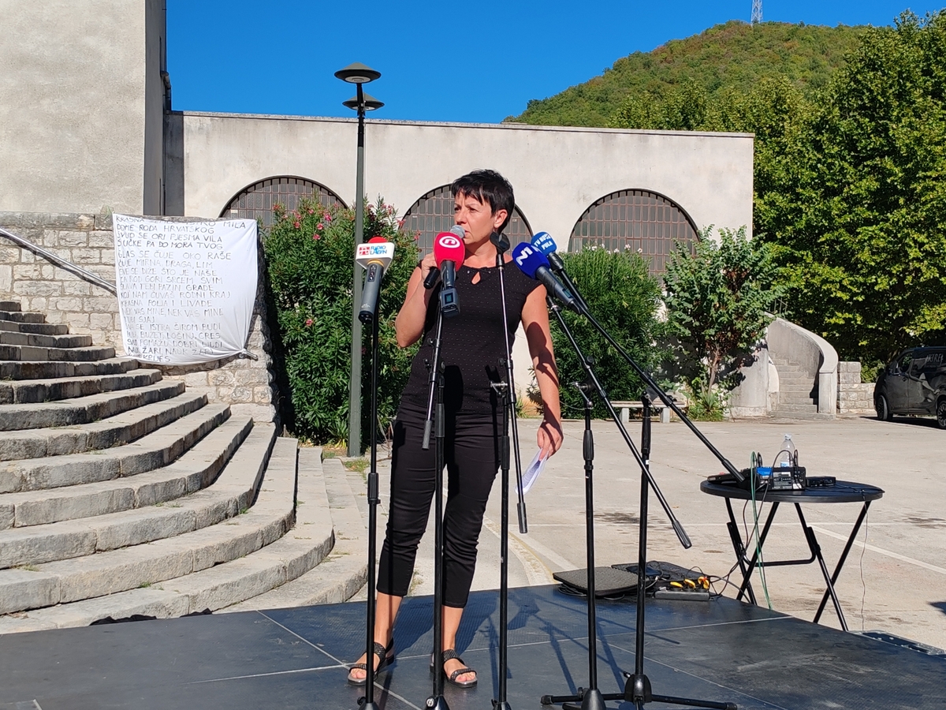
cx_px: 473
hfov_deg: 39.7
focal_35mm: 48
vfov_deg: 30.3
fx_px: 1312
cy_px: 355
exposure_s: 1/1200
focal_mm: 6.12
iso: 50
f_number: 1.9
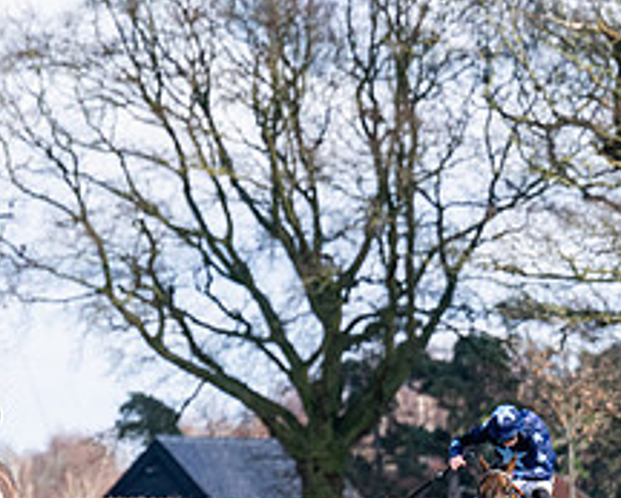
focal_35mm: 624
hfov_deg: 3.1
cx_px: -212
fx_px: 11474
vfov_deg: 2.5
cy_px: 575
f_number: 4
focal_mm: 150
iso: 400
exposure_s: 1/2500
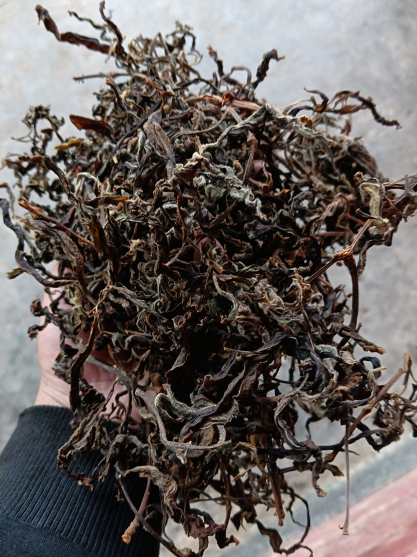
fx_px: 498
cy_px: 278
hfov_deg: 45.4
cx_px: 196
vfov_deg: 58.4
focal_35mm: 31
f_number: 1.8
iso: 4260
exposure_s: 1/33.3
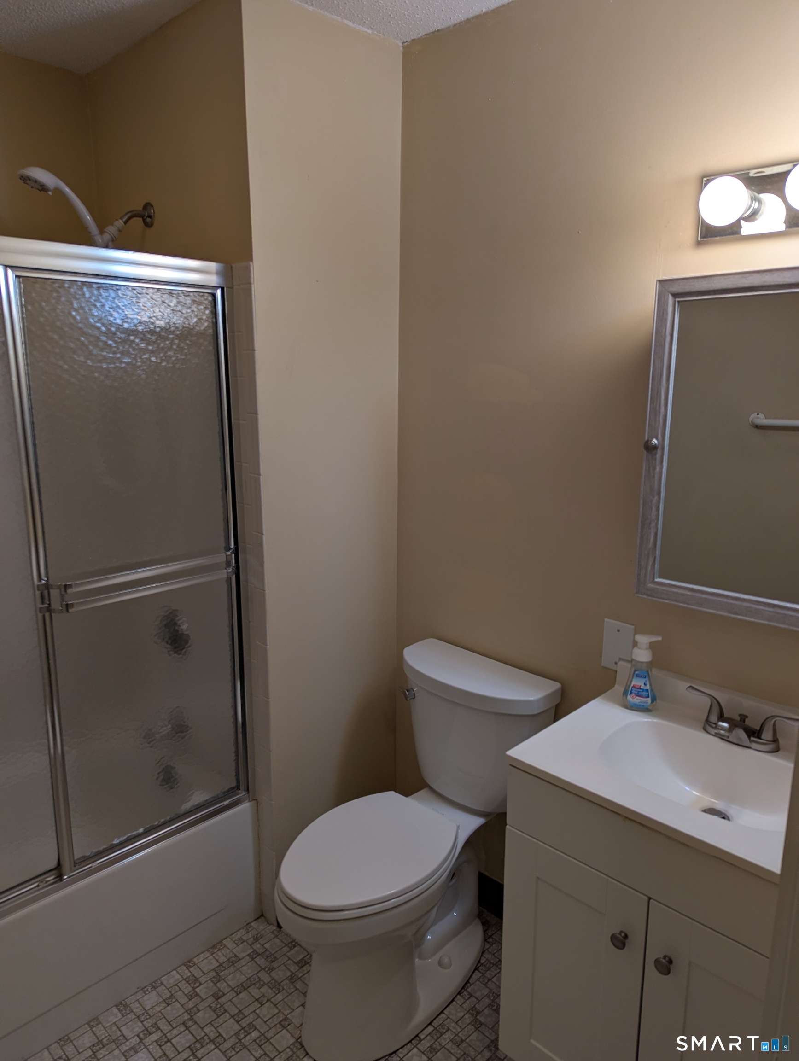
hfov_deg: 56.9
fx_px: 737
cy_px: 530
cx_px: 400
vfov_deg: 71.5
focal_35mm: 24
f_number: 1.85
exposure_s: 1/60
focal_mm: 6.81
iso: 49
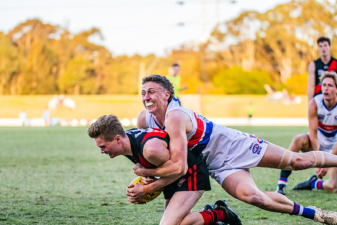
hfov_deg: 11.3
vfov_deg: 7.5
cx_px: 162
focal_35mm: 182
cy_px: 112
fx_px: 1704
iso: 2500
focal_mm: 170
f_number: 4
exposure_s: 1/1600
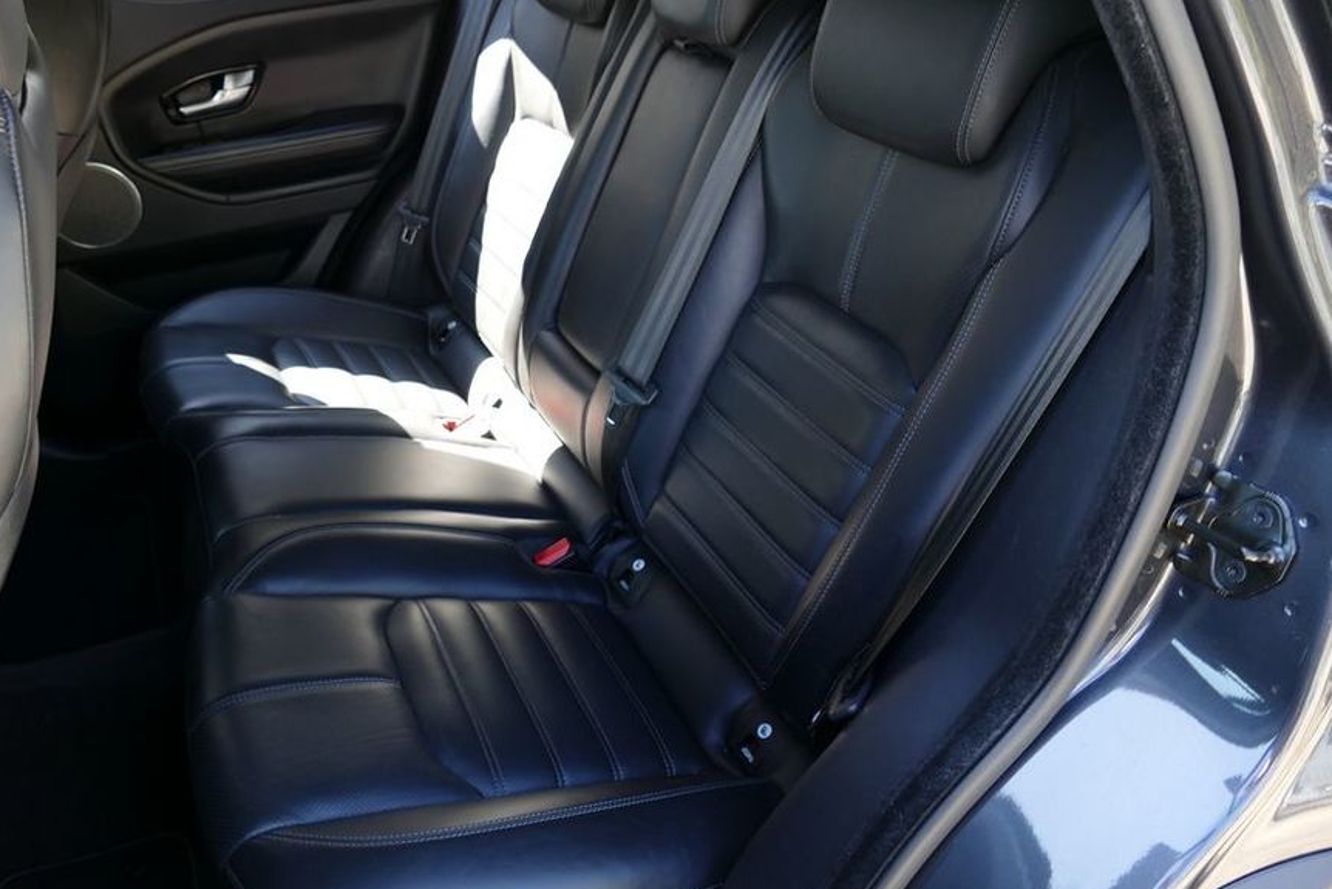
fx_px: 1073
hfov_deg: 63.5
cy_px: 414
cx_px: 596
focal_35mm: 29
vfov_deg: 44.9
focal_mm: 9.12
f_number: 2.8
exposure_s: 1/60
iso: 160
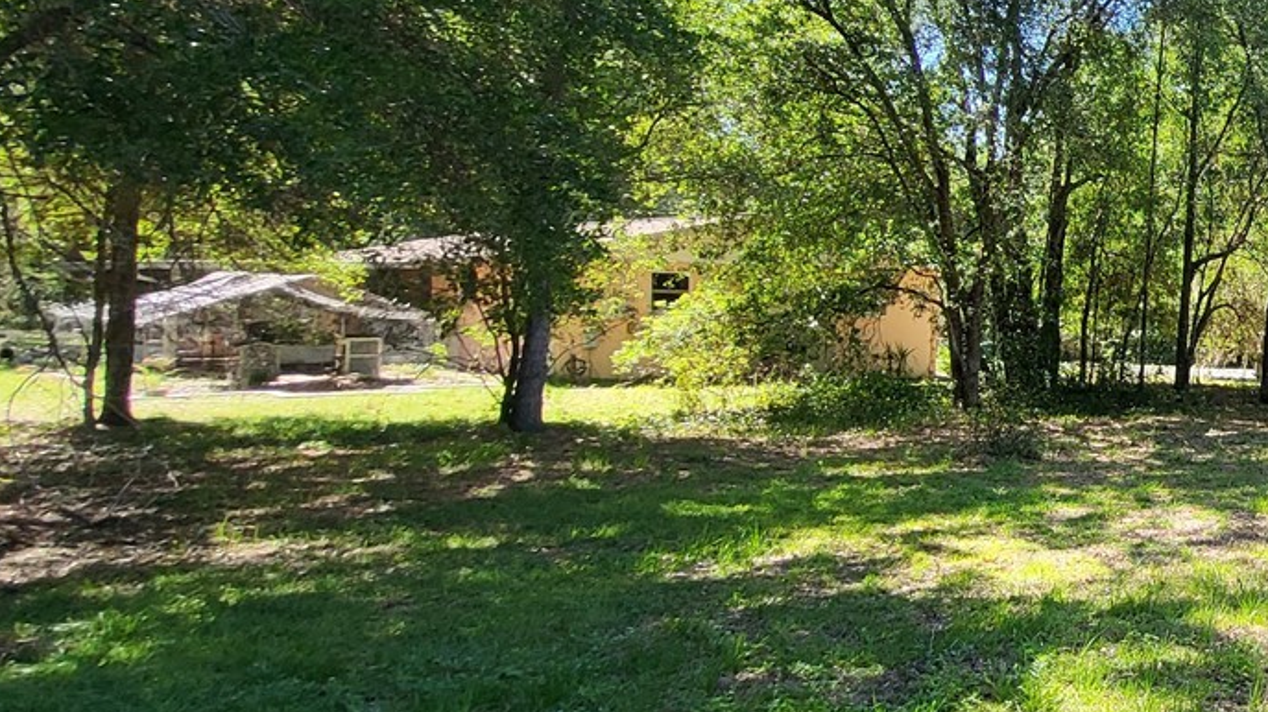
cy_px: 326
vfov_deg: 35.6
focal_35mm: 33
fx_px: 1109
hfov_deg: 43.1
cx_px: 1456
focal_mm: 1.74
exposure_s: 1/274
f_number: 2.2
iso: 32
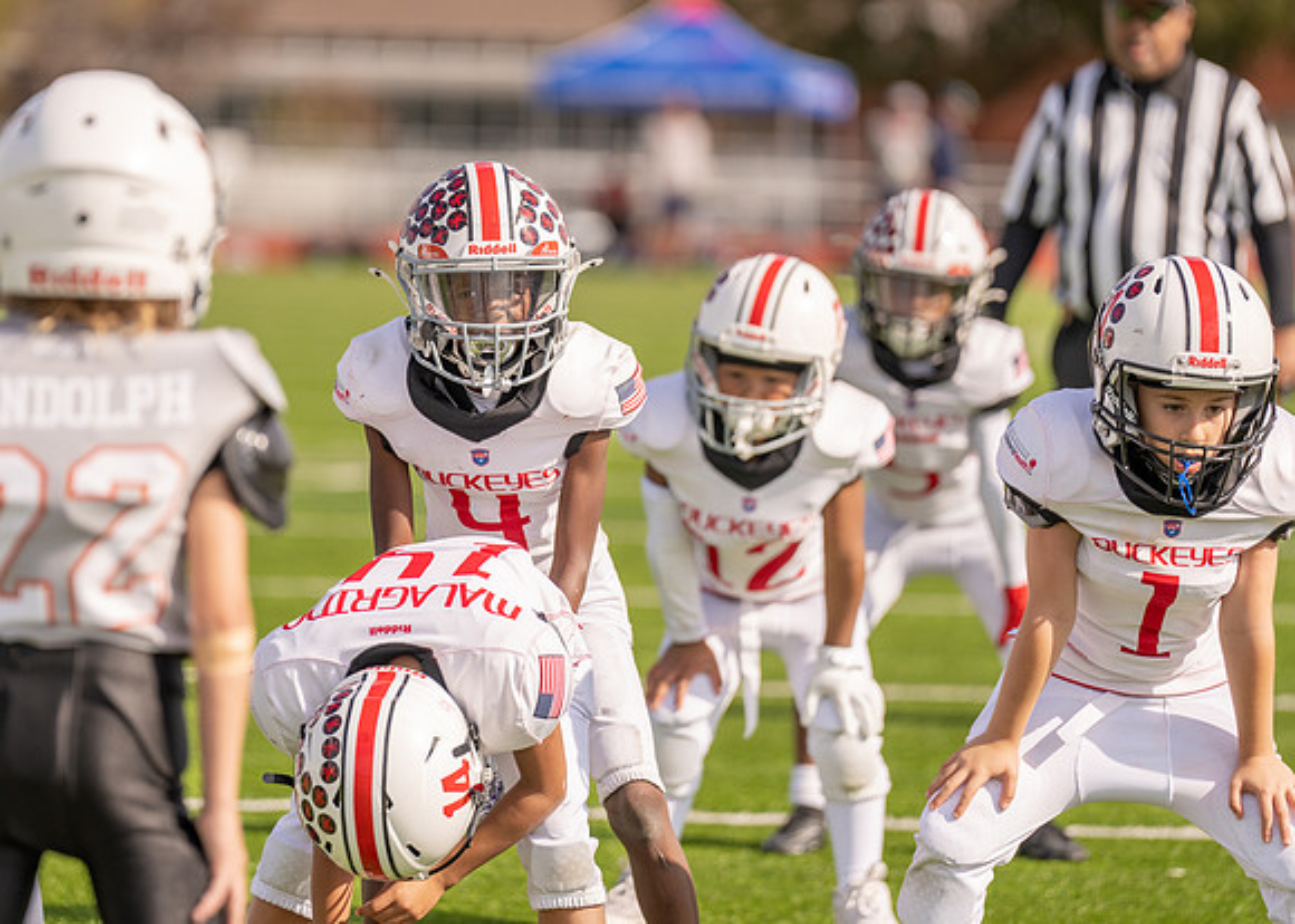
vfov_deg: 5.3
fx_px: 9941
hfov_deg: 7.5
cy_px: 344
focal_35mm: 270
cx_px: 522
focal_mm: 200
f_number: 2.8
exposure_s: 1/2500
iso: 100
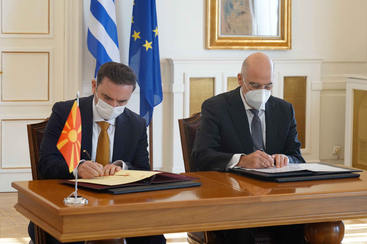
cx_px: 184
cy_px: 122
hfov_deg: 28.8
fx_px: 714
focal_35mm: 70
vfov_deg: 19.5
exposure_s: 1/320
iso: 2500
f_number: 4.5
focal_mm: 70
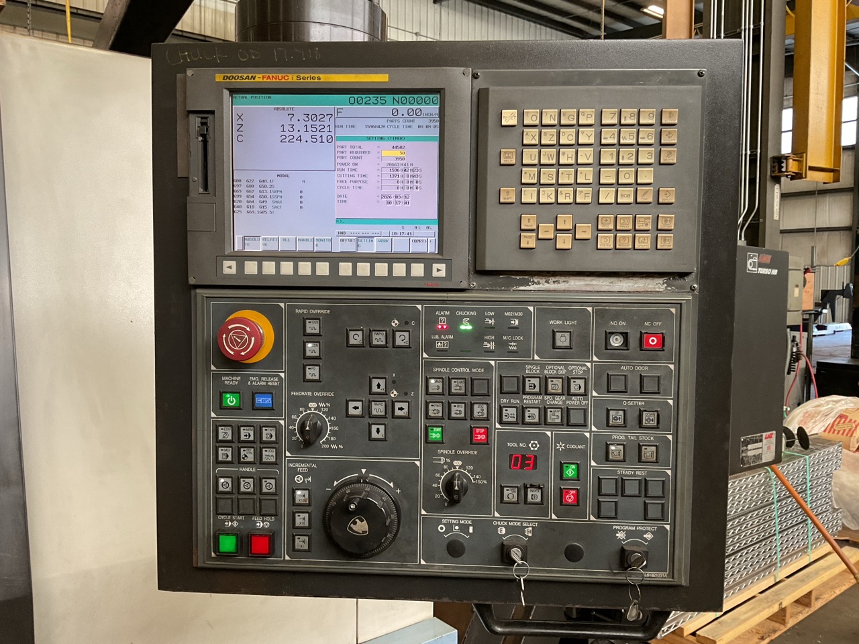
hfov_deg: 61.7
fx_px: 720
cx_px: 430
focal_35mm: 29
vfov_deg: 48.2
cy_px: 322
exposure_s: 1/60
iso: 125
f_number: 1.8
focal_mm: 3
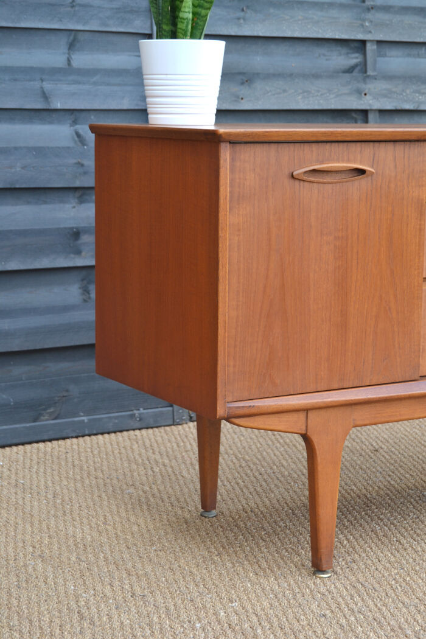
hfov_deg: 18.2
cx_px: 213
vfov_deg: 27.0
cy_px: 320
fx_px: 1331
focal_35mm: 75
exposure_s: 1/125
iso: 220
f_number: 5.6
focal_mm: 50
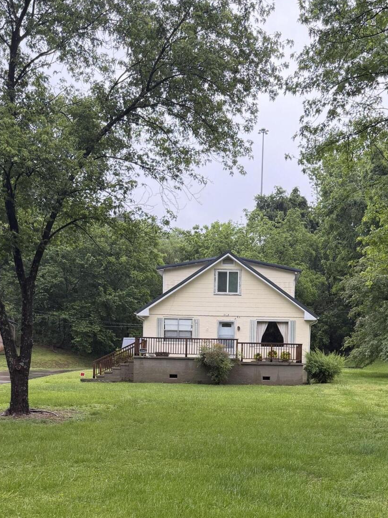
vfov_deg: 41.4
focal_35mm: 44
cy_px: 402
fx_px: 658
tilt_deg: -1.6
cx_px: 237
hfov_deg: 32.7
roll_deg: -1.4
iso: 160
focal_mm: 6.76
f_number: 1.78
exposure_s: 1/219
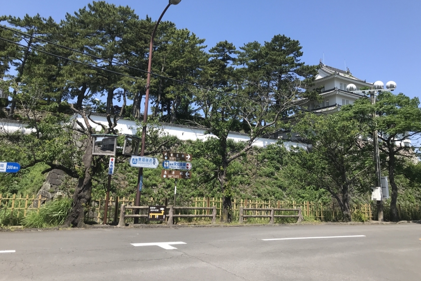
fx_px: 351
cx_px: 212
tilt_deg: +12.0
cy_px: 119
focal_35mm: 30
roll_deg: -2.0
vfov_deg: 43.5
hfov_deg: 61.9
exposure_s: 1/1330
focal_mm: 3.99
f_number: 1.8
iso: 20
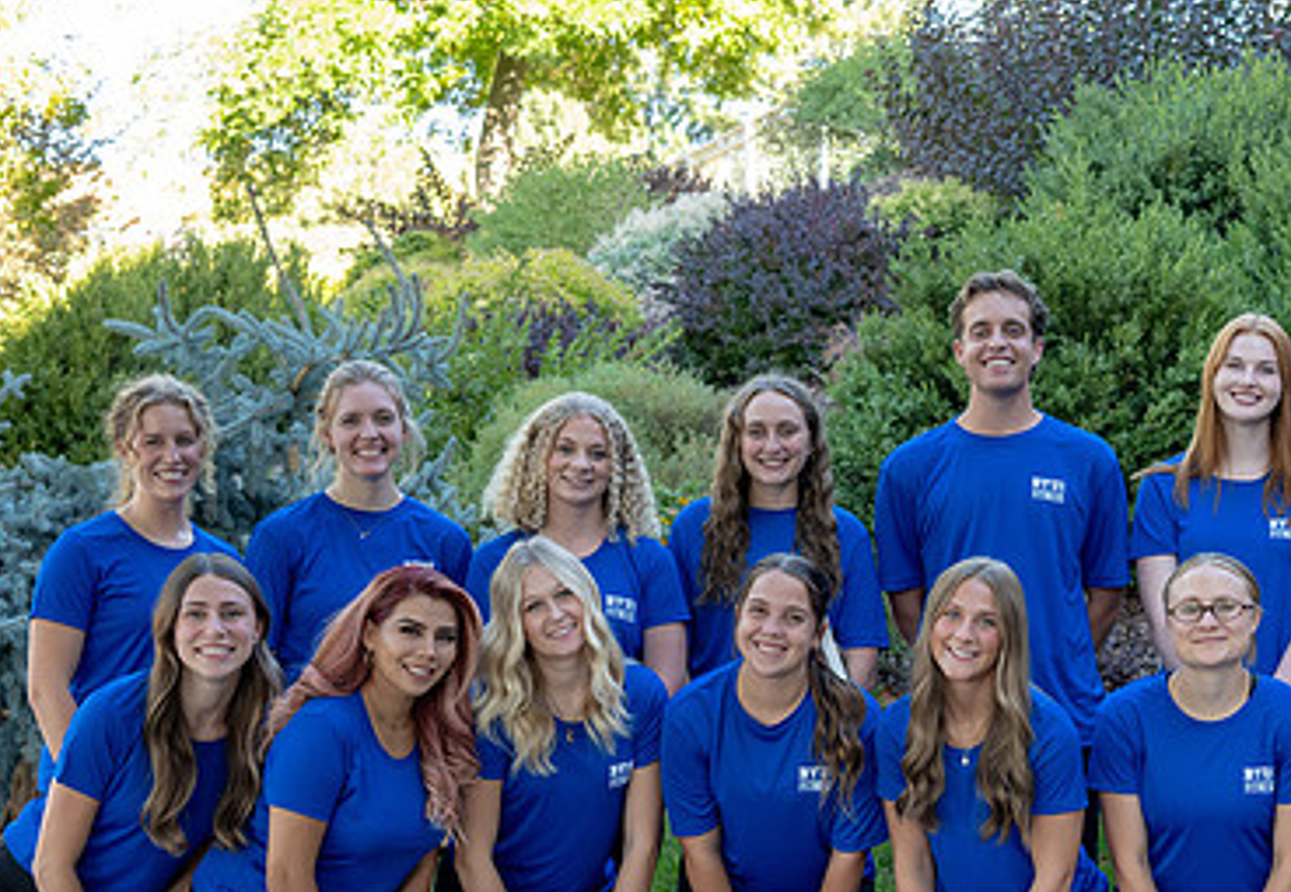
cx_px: 949
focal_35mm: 76
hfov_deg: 26.1
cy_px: 663
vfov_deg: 18.3
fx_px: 2756
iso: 500
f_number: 4
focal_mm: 46
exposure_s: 1/125
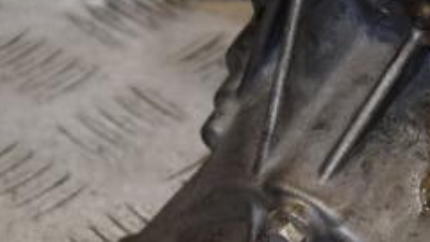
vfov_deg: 3.7
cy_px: 173
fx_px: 3792
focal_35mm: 332
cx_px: 330
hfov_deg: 6.5
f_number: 5.6
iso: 800
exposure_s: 1/200
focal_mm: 85
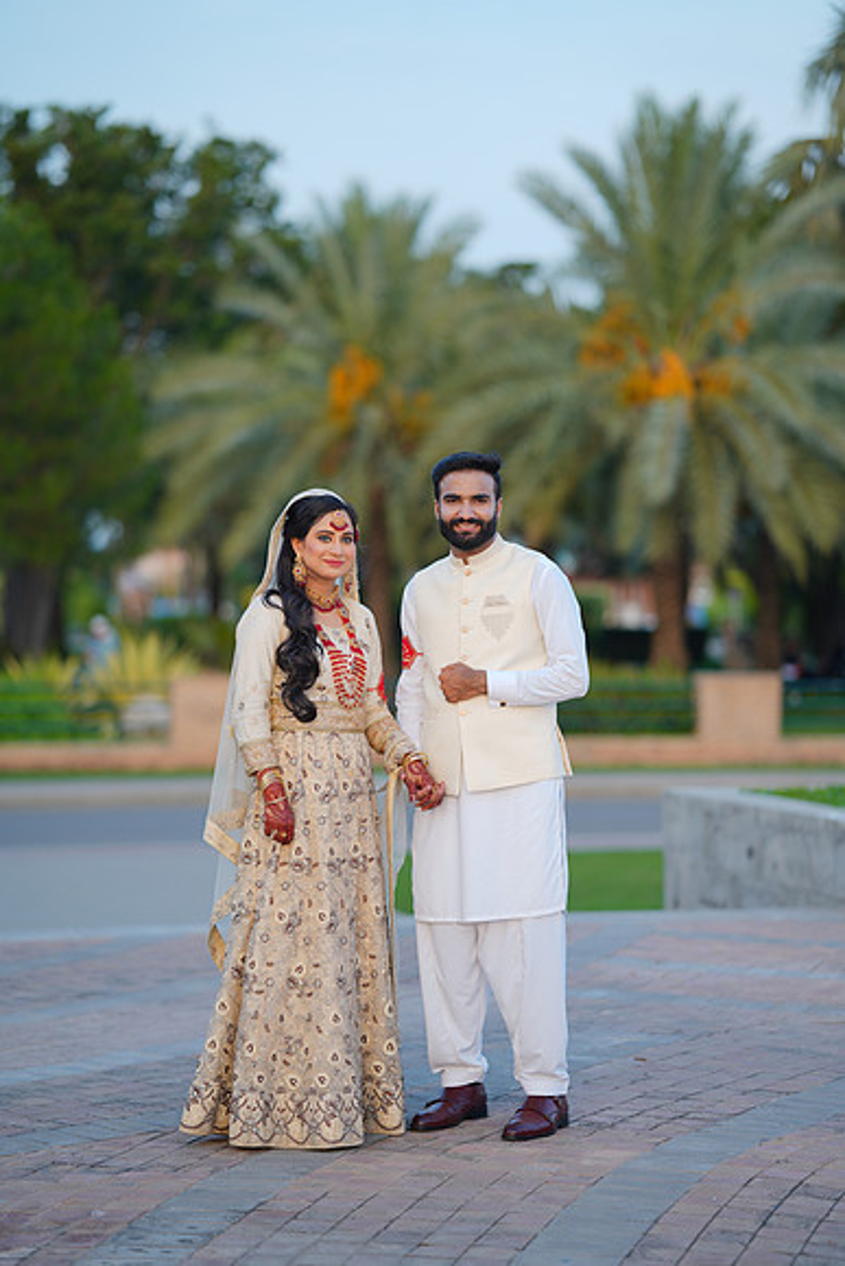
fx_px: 2991
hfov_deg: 16.1
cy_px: 633
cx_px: 422
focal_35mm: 85
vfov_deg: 23.9
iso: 50
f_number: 1.4
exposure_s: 1/400
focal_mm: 85
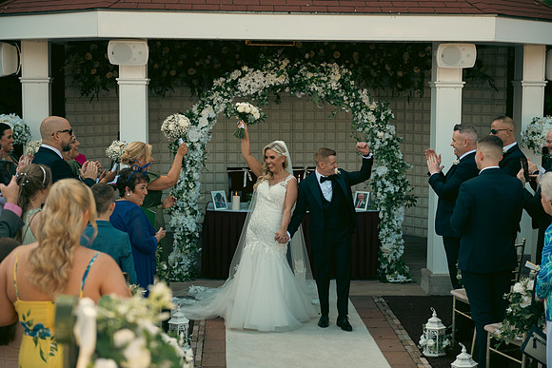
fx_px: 1074
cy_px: 184
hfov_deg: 28.8
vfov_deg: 19.5
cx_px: 276
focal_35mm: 70
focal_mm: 70
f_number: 3.5
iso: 250
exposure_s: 1/640
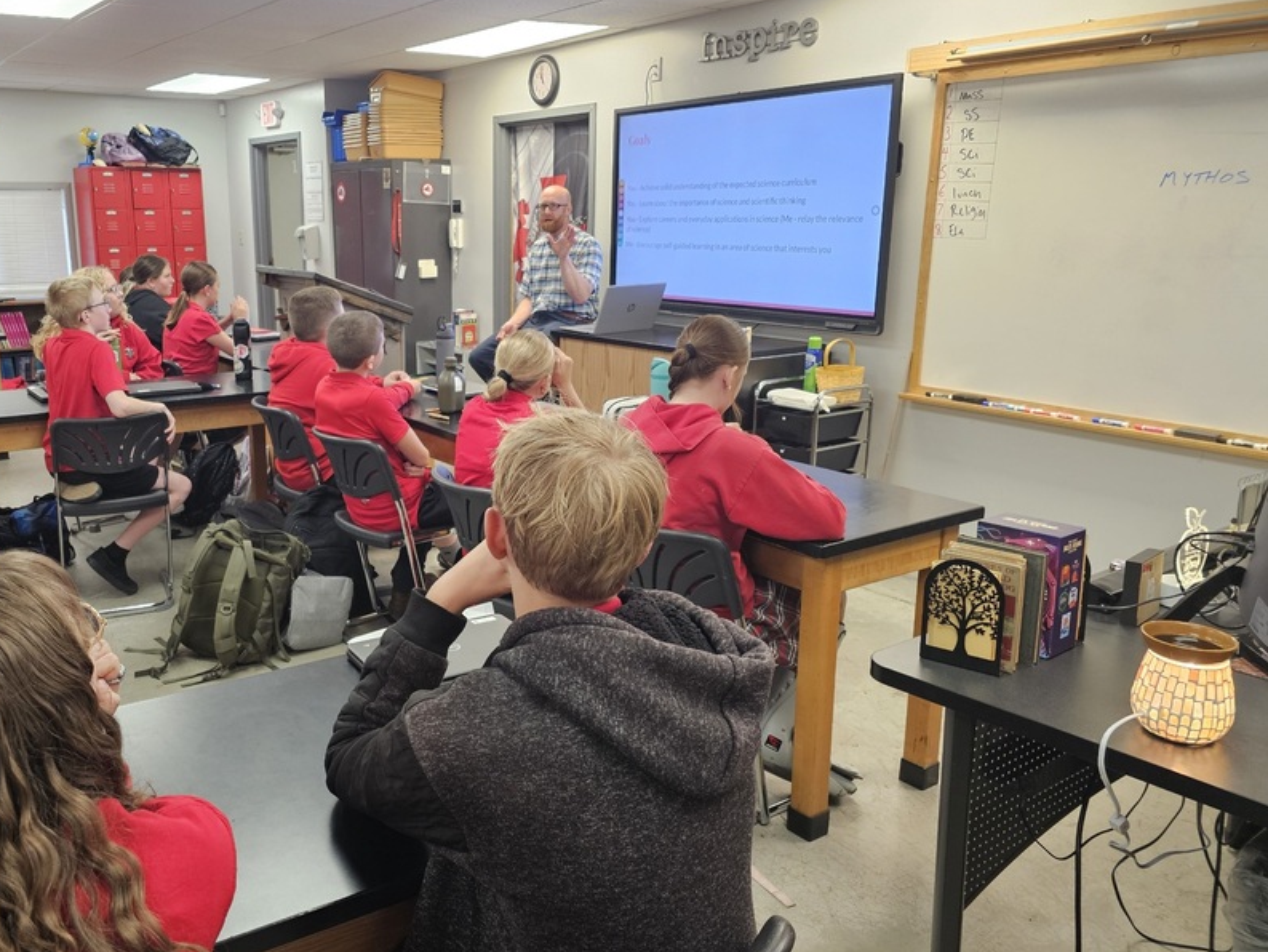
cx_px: 472
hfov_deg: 60.8
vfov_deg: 48.2
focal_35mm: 29
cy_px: 454
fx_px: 1062
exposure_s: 1/120
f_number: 1.7
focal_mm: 6.3
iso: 320
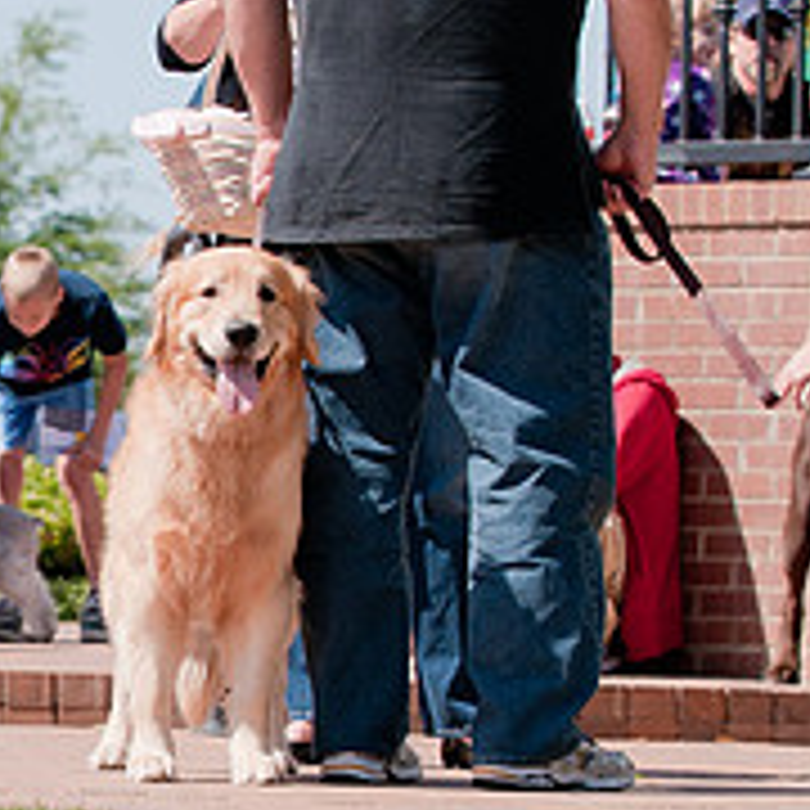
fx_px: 8683
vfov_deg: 5.3
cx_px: -220
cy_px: 574
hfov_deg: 5.3
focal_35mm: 328
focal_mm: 80
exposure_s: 1/1250
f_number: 5
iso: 200
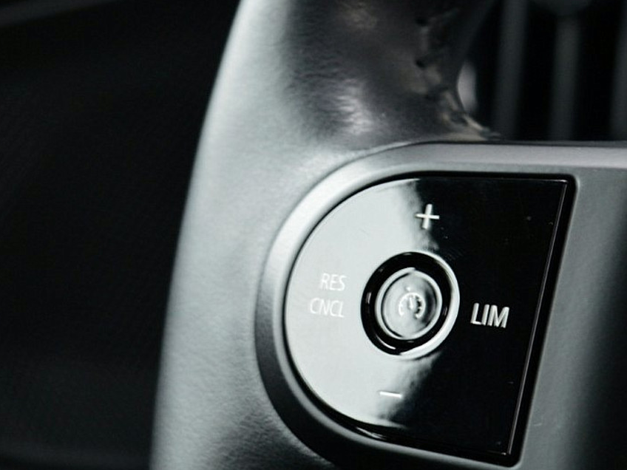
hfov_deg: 15.1
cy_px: 297
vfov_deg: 11.3
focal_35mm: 131
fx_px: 2369
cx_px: 372
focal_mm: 55
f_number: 5.6
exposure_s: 1/20
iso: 800
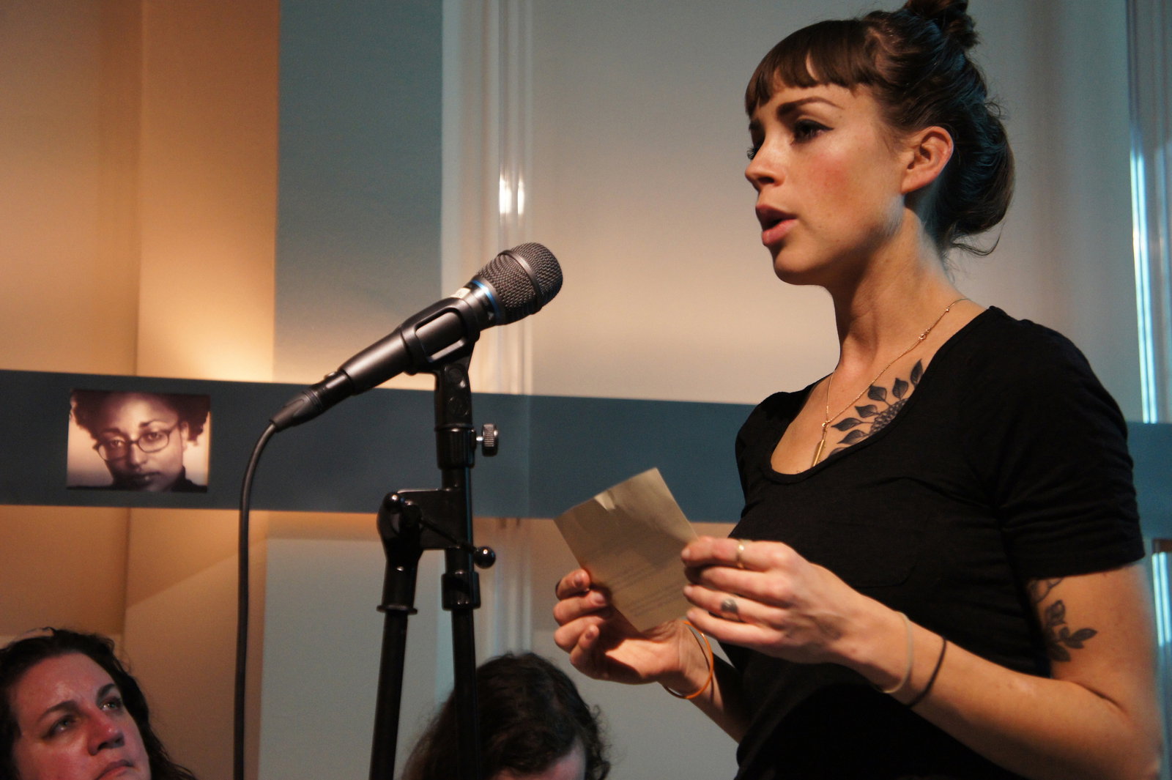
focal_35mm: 63
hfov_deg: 31.9
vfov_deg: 21.5
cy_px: 390
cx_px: 586
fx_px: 2050
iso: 1600
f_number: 4.5
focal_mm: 42
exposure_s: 1/30
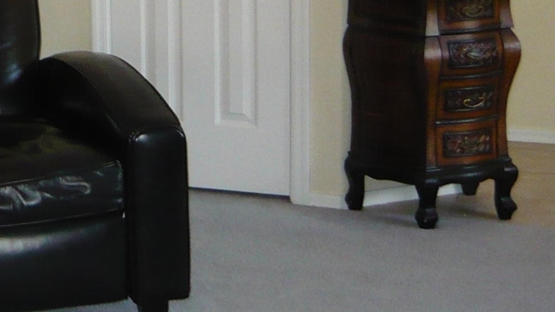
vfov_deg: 10.9
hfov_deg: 18.0
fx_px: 1575
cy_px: -171
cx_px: -253
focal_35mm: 107
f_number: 2.8
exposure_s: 1/30
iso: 250
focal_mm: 5.5
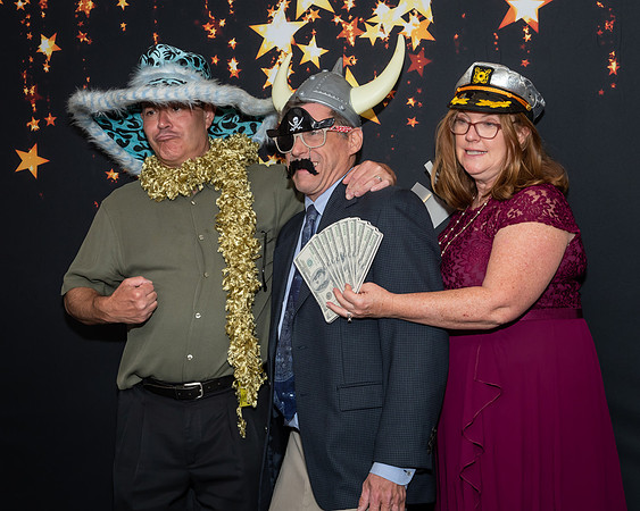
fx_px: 1322
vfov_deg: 21.9
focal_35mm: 70
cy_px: 247
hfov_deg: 27.2
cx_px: 275
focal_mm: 38
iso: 400
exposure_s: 1/250
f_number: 5.6
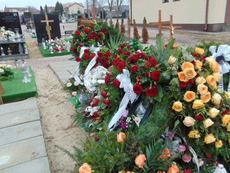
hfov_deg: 61.4
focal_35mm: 29
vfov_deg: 48.2
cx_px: 130
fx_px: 193
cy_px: 86
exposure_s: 1/160
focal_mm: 4.5
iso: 80
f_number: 3
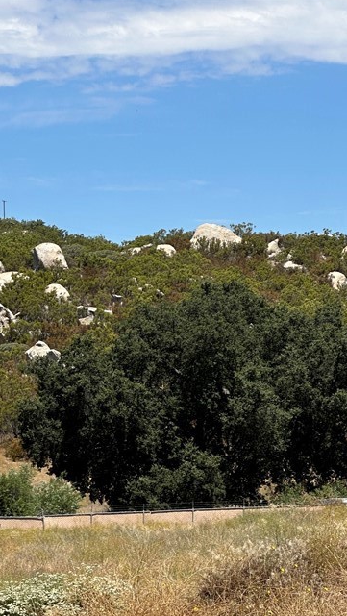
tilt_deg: -2.5
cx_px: -4
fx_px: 2190
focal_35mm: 134
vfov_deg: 15.9
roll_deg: +1.5
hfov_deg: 9.0
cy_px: 487
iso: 32
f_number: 2.8
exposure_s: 1/847
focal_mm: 9
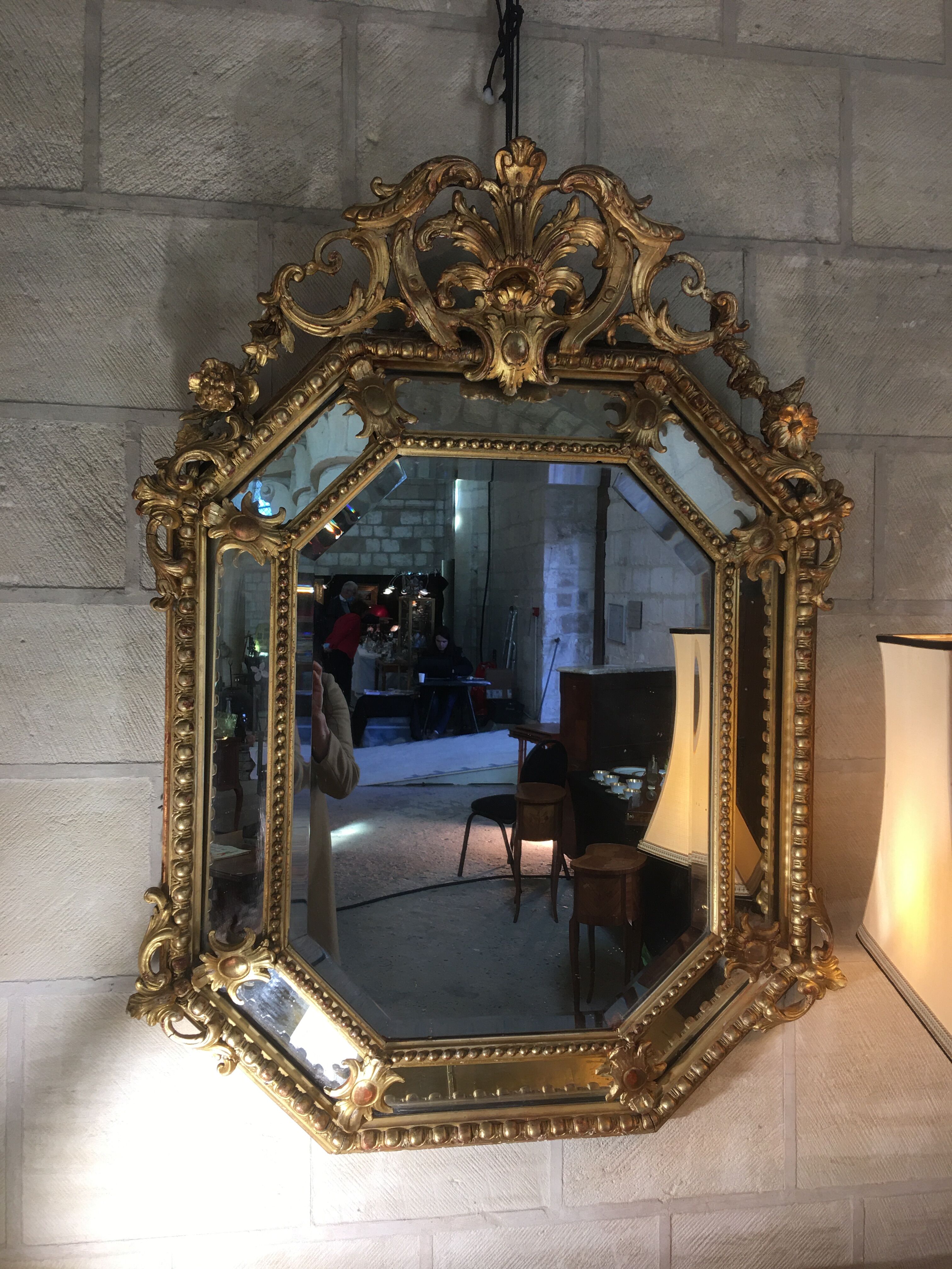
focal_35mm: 29
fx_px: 1063
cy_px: 634
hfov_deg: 48.2
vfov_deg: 61.7
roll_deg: -0.5
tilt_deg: +0.9
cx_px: 476
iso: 25
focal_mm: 4.15
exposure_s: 1/33
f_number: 2.2
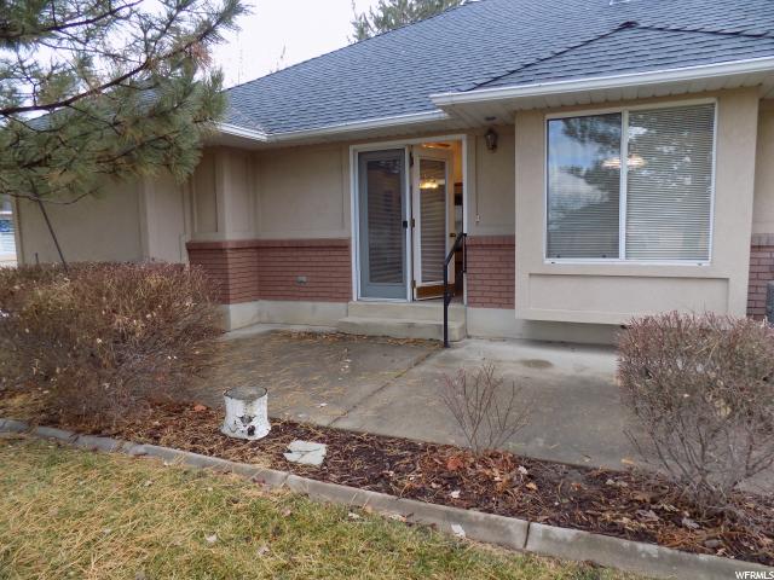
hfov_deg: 73.9
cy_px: 290
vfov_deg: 58.9
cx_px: 387
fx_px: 514
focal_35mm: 23
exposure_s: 1/50
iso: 80
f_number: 3.1
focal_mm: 4
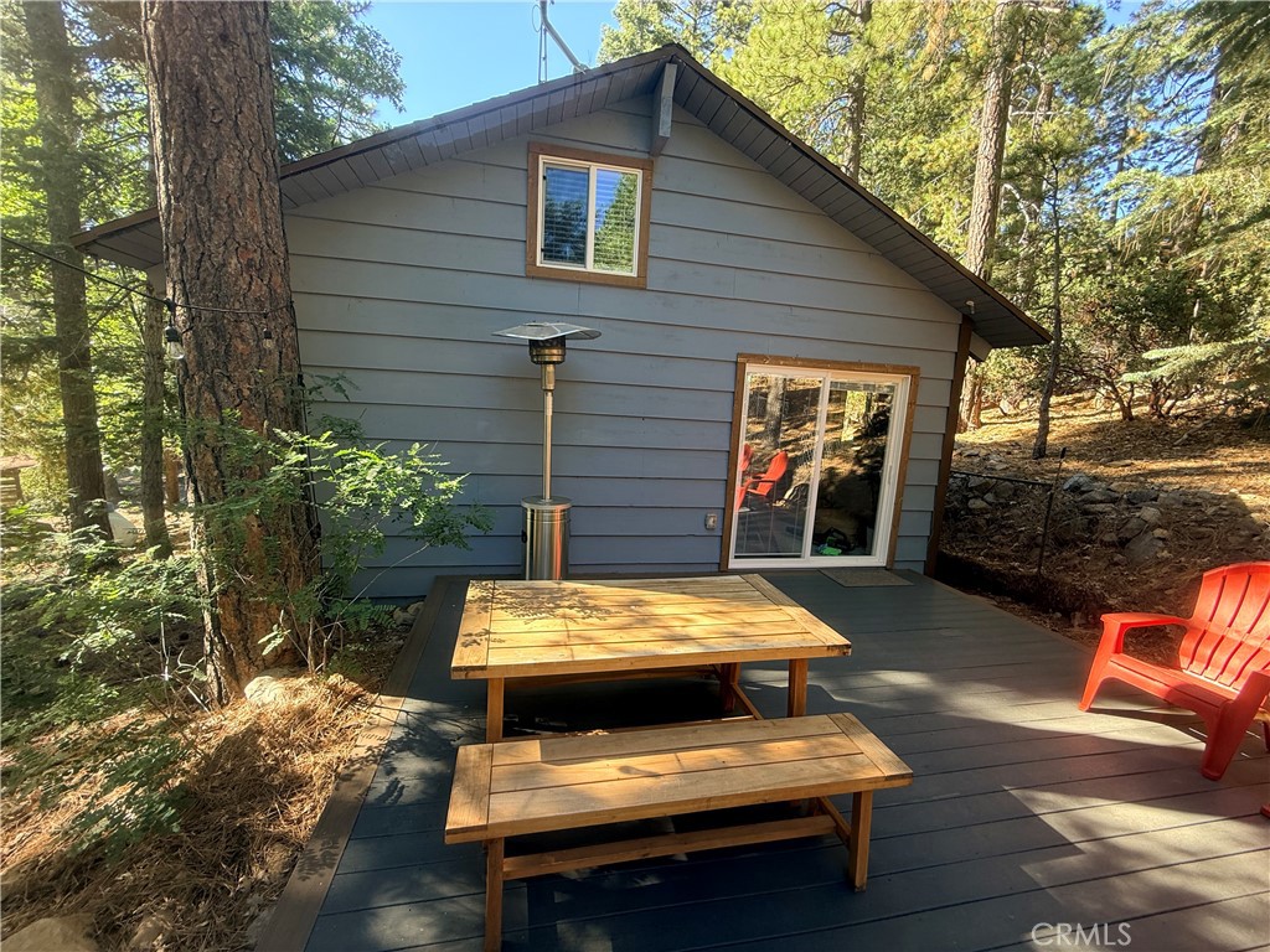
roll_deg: -3.6
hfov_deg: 102.1
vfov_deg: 85.7
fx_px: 514
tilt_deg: -7.6
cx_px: 635
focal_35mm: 14
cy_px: 476
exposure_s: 1/99
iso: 64
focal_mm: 2.22
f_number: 2.2
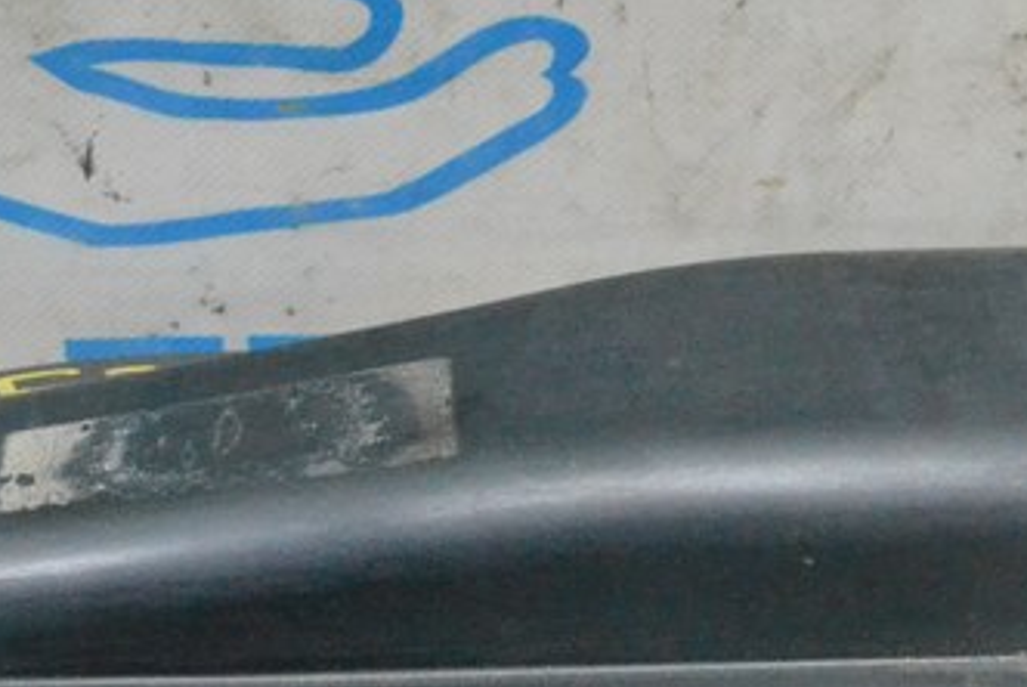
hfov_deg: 13.8
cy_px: 506
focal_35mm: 148
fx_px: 4226
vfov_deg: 9.3
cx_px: 229
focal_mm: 32
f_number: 9
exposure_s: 1/160
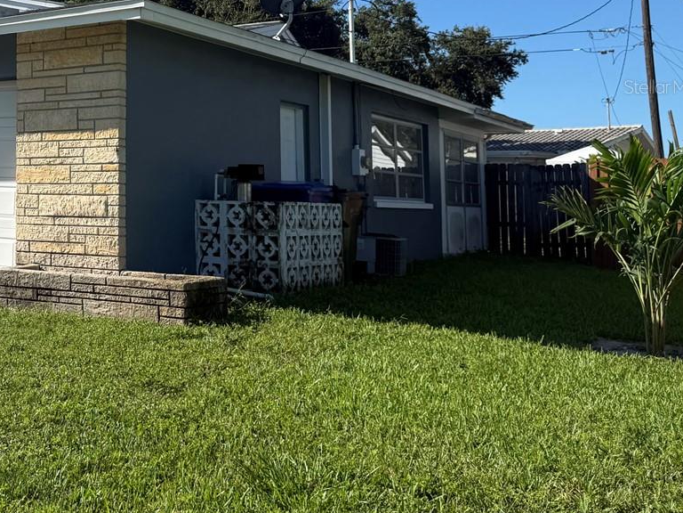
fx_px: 987
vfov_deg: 28.4
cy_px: 86
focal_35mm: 50
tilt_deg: +5.7
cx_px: -4
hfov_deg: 34.6
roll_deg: -1.6
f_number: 1.78
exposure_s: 1/4975
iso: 80
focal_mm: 6.76
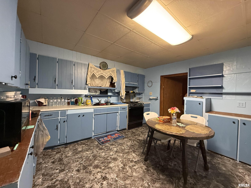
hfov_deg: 102.1
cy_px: 94
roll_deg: -0.8
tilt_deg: -0.2
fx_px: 102
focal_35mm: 14
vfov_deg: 85.7
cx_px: 126
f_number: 2.2
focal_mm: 2.22
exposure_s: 1/60
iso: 500
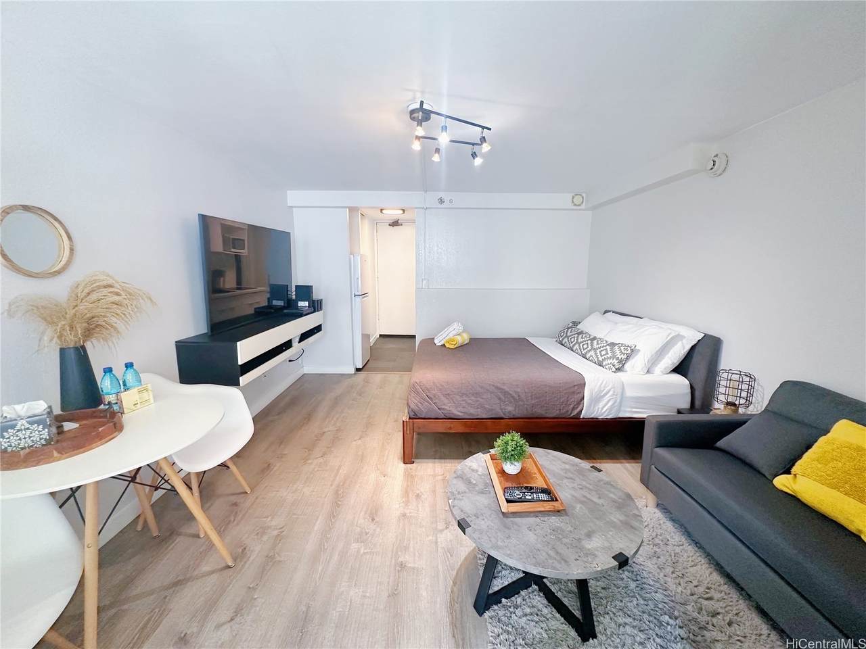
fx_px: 350
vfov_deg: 85.7
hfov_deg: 102.1
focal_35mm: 14
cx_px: 433
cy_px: 324
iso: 320
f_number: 2.2
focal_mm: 2.22
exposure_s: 1/120
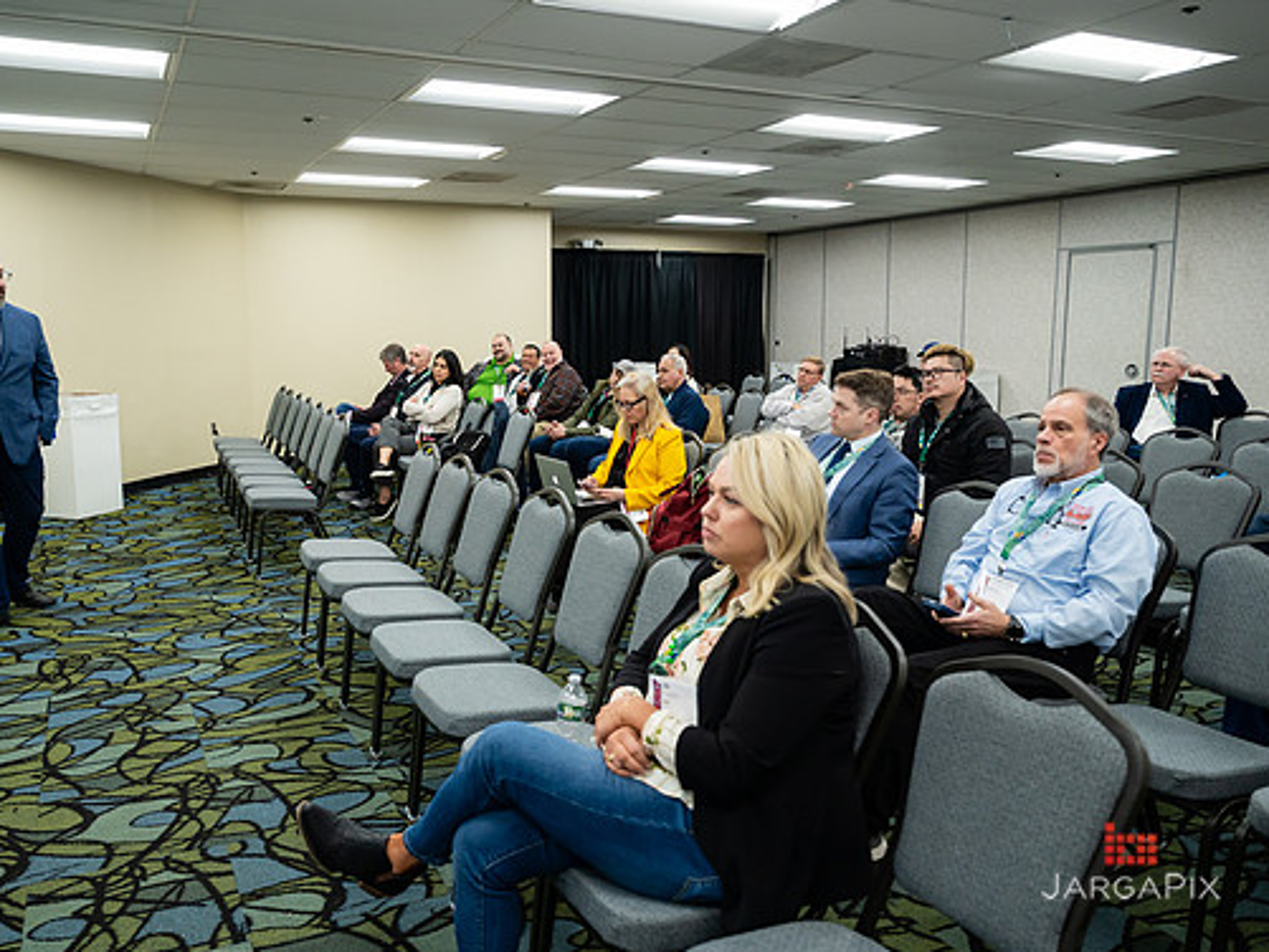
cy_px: 466
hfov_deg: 65.0
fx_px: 990
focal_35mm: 27
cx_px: 550
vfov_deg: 51.4
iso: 1600
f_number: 4
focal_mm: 24
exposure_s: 1/200
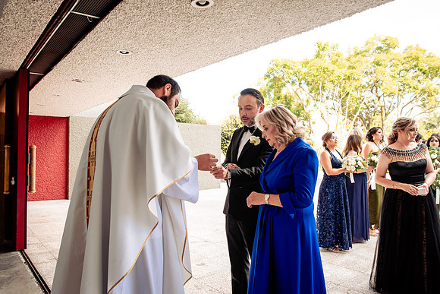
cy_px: 147
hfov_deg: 69.4
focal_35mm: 26
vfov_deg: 49.6
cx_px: 220
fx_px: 318
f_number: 5
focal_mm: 26
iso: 800
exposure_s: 1/250
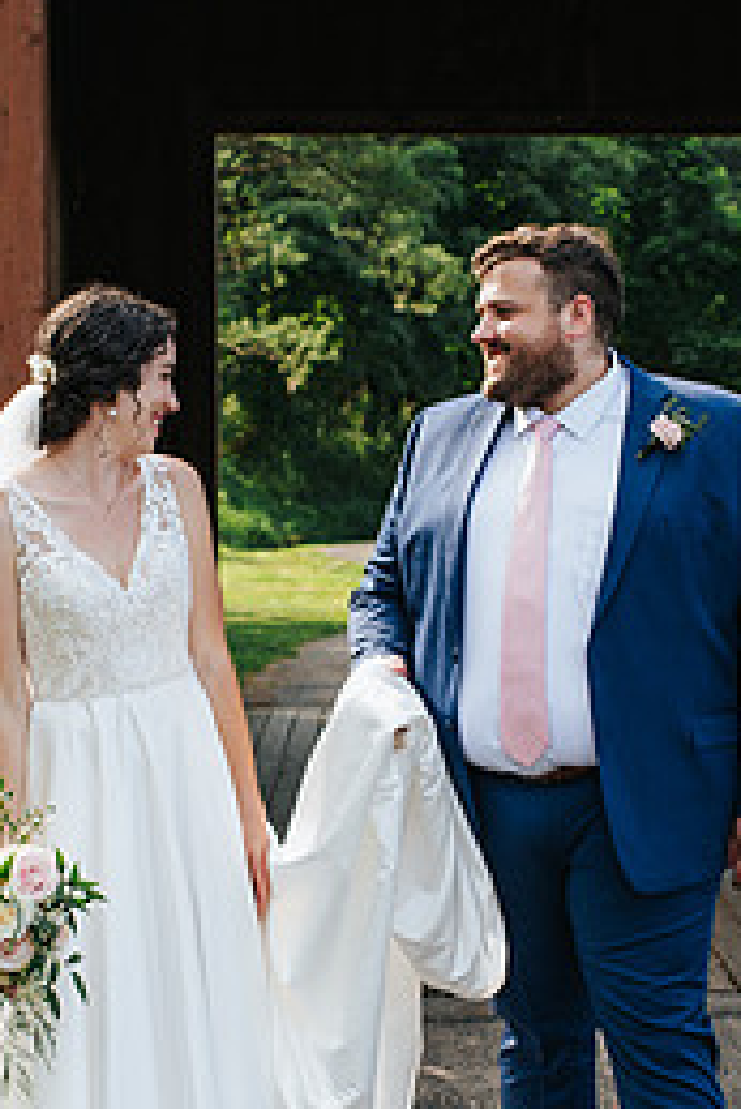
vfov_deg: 22.0
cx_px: 255
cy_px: 735
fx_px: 2836
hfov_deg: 14.9
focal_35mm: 92
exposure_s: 1/400
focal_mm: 35
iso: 140
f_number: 3.2
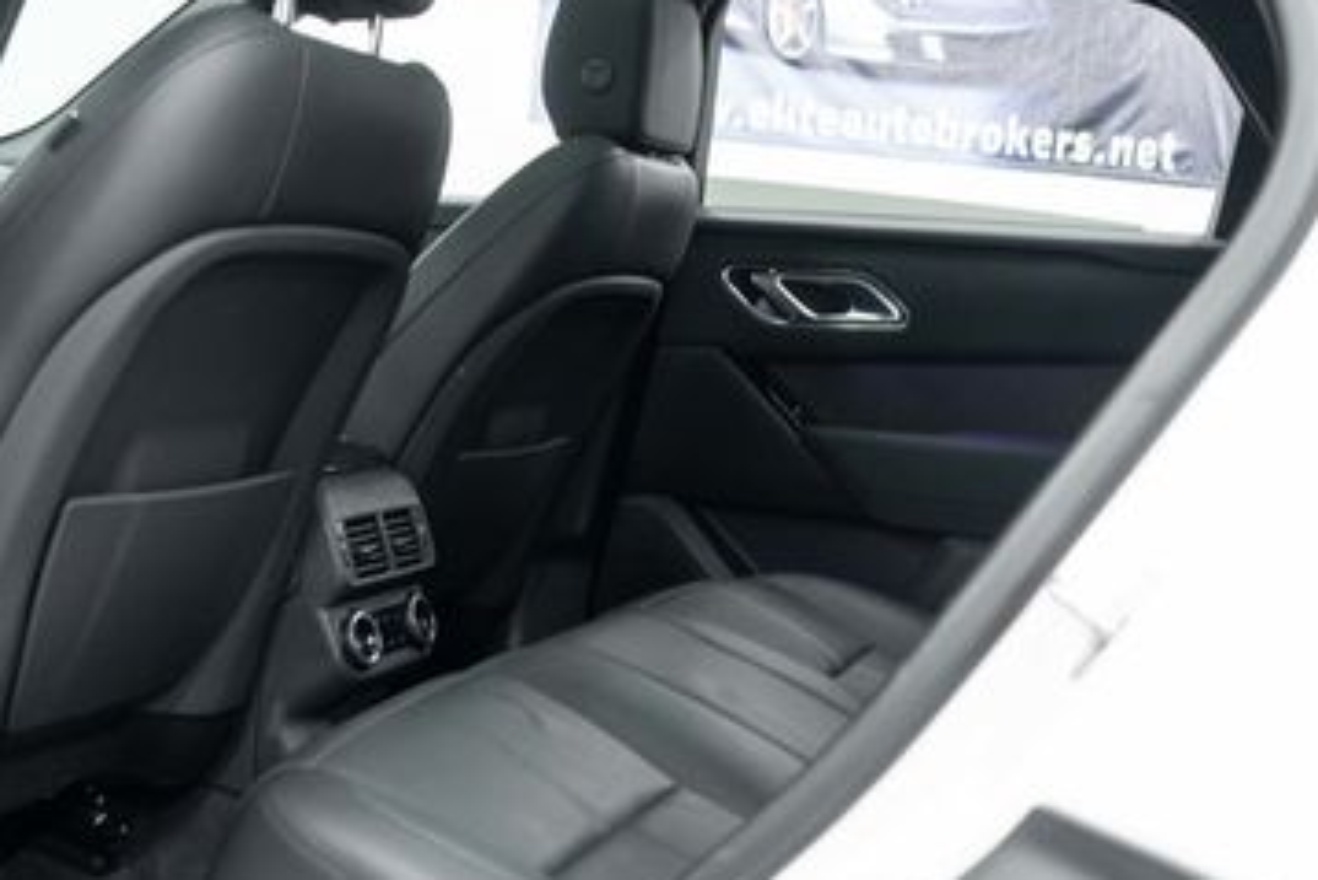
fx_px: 1831
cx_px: 405
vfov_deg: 26.9
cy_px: 333
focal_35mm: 50
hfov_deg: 39.0
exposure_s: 1/40
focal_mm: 28
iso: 1250
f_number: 3.5
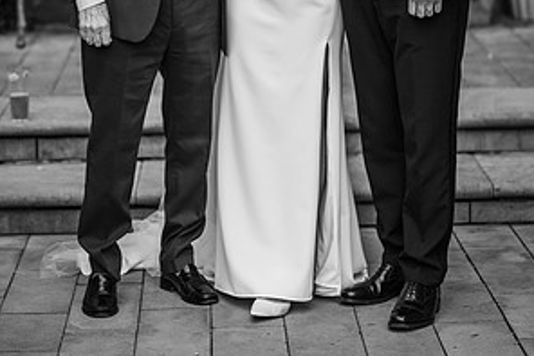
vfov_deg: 10.5
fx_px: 1912
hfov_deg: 15.9
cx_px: 266
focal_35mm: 129
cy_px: -36
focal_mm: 85
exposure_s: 1/500
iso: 100
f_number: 2.2
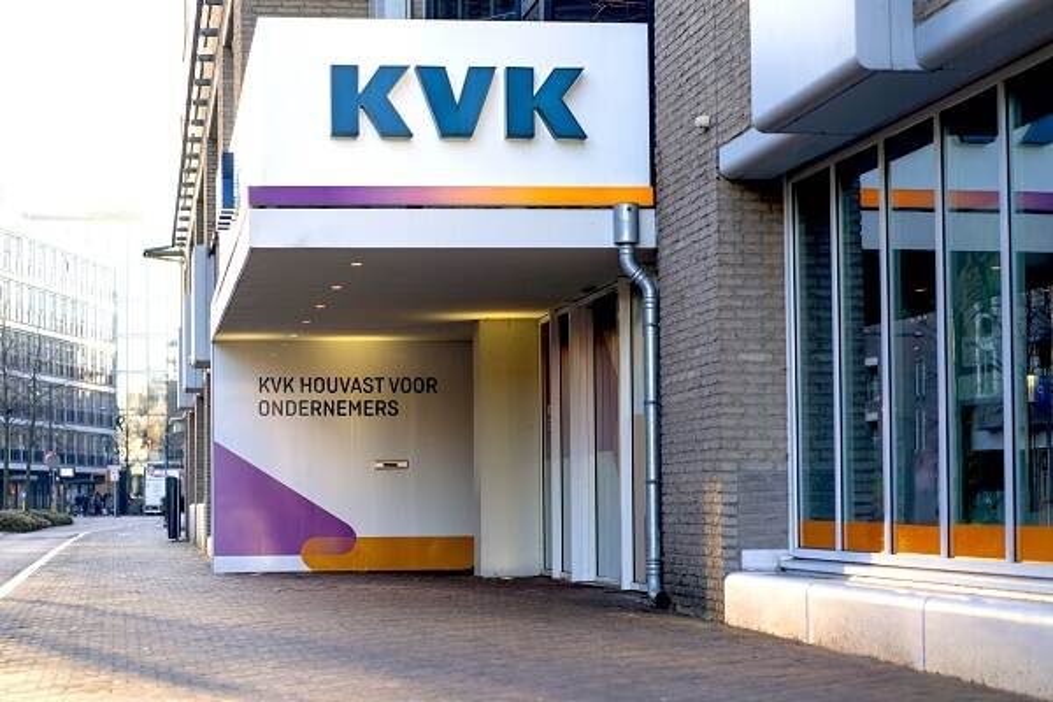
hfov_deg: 23.9
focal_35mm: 85
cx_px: 526
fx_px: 2486
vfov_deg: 16.1
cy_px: 351
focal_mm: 85
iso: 100
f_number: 3.5
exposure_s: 1/100
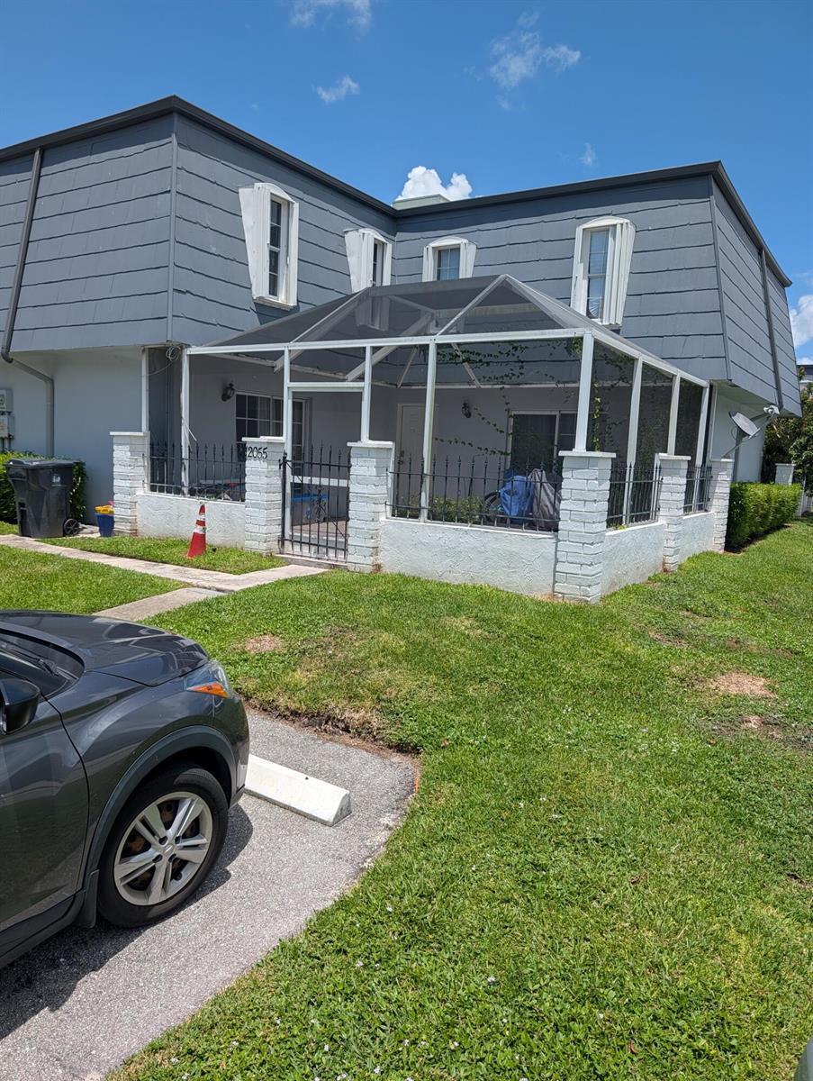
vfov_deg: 71.5
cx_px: 406
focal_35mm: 24
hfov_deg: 56.9
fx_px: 750
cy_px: 540
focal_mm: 6.9
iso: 19
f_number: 1.68
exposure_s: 1/13158
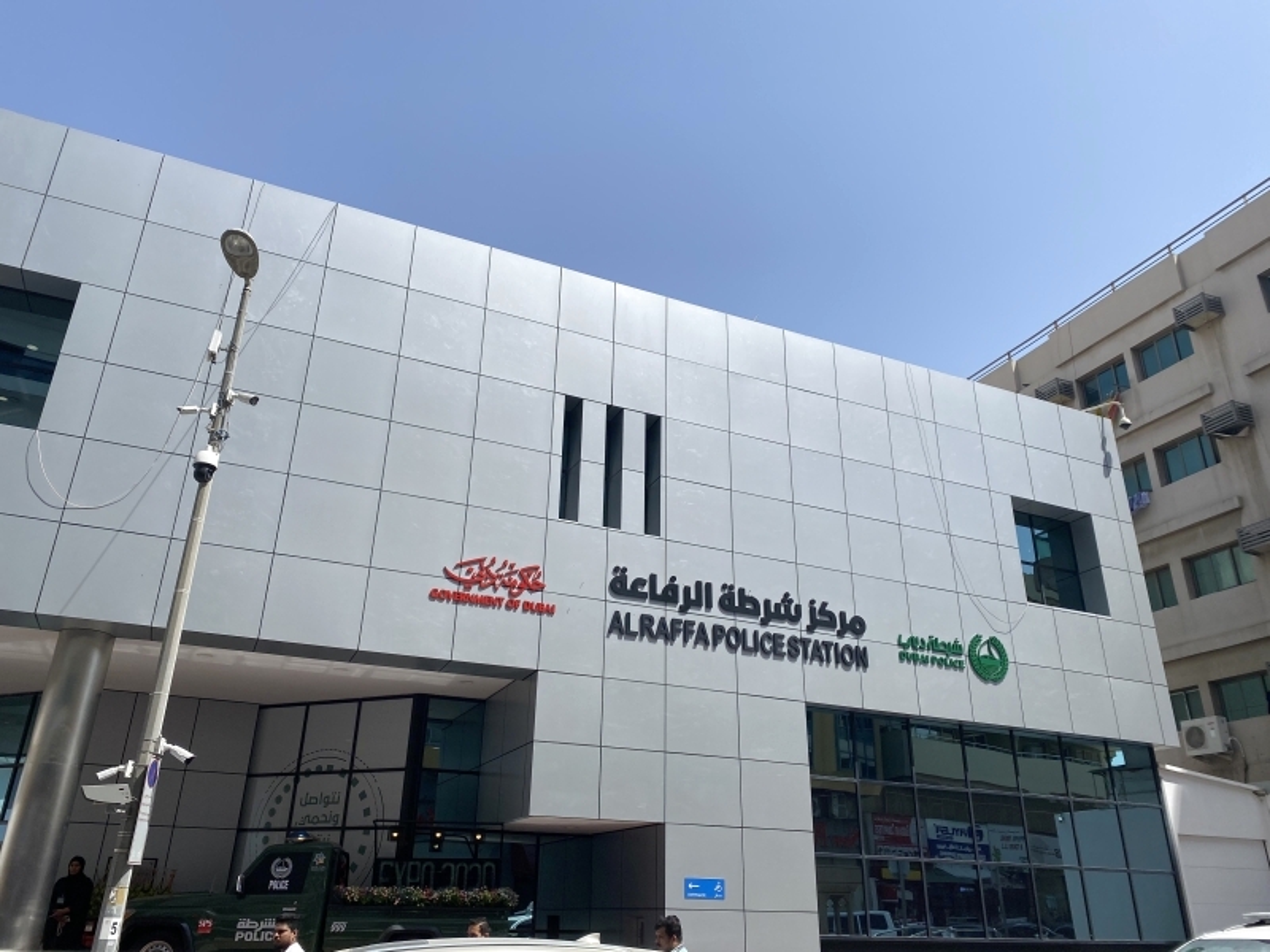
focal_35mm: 26
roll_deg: -1.4
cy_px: 476
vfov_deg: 53.1
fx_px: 954
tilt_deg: +24.1
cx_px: 635
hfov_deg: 67.3
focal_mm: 4.25
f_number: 1.8
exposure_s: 1/3731
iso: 32
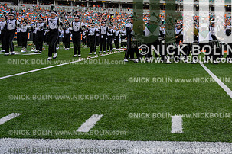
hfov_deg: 40.9
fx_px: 296
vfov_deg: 28.5
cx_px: 187
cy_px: 27
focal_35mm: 46
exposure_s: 1/100
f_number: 7.1
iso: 80
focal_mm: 24
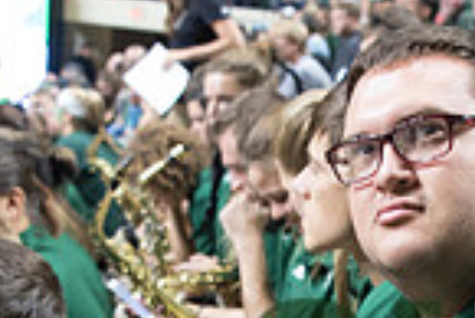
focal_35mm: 96
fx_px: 1268
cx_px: 495
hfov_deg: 20.4
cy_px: 454
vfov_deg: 13.6
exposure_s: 1/125
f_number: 3.5
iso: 2000
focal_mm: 24
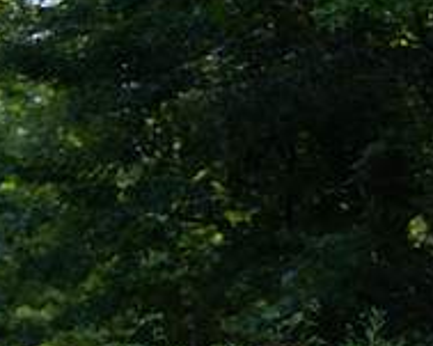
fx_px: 2203
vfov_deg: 8.7
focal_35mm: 172
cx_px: -86
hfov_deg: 11.0
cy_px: 550
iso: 400
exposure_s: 1/1250
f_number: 2.8
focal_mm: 43
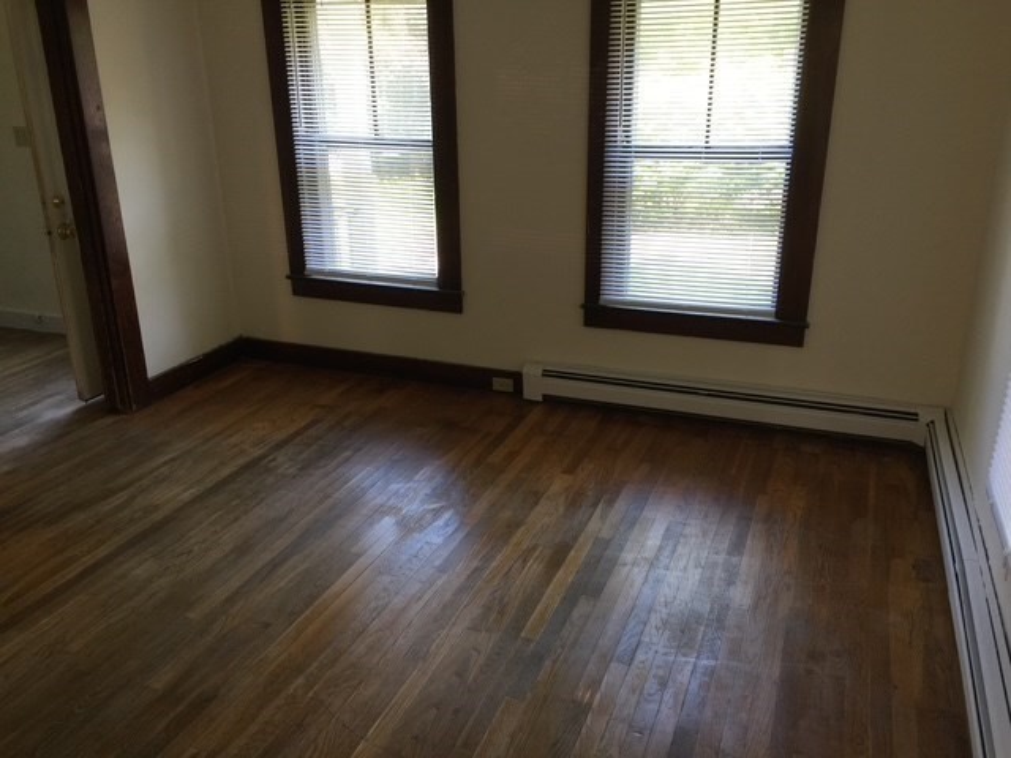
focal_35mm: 29
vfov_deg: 48.2
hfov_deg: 61.7
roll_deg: -0.6
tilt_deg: -20.4
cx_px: 506
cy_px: 379
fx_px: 847
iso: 32
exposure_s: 1/15
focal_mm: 4.15
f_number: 2.2
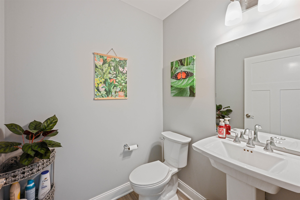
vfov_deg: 81.2
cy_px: 100
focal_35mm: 14
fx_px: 117
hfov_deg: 104.3
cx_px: 150
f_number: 14
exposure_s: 1/4
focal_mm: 14
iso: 1000
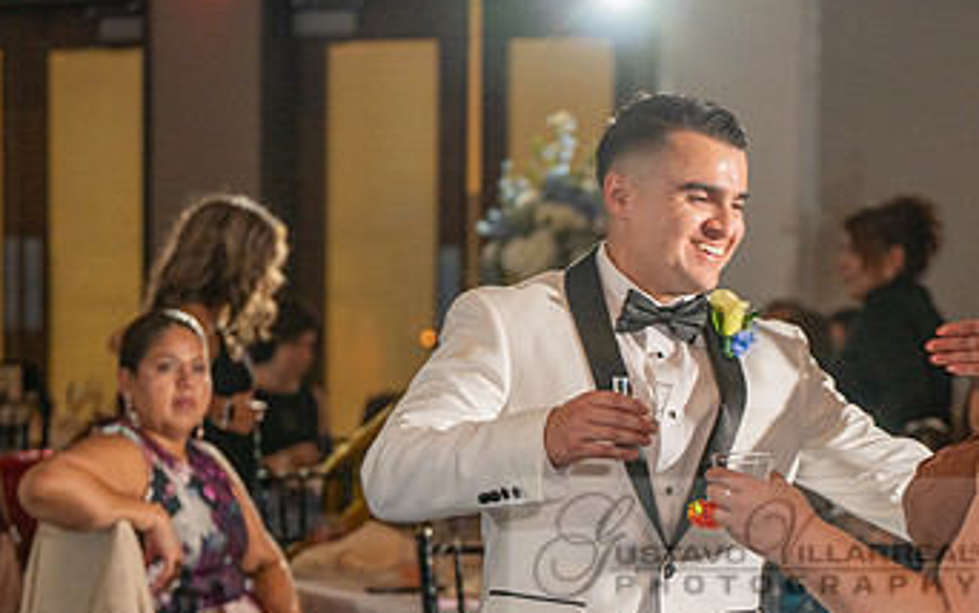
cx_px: 759
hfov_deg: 16.2
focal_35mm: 128
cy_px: 546
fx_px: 3416
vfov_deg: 10.2
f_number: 2.8
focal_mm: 74
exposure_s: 1/125
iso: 1000
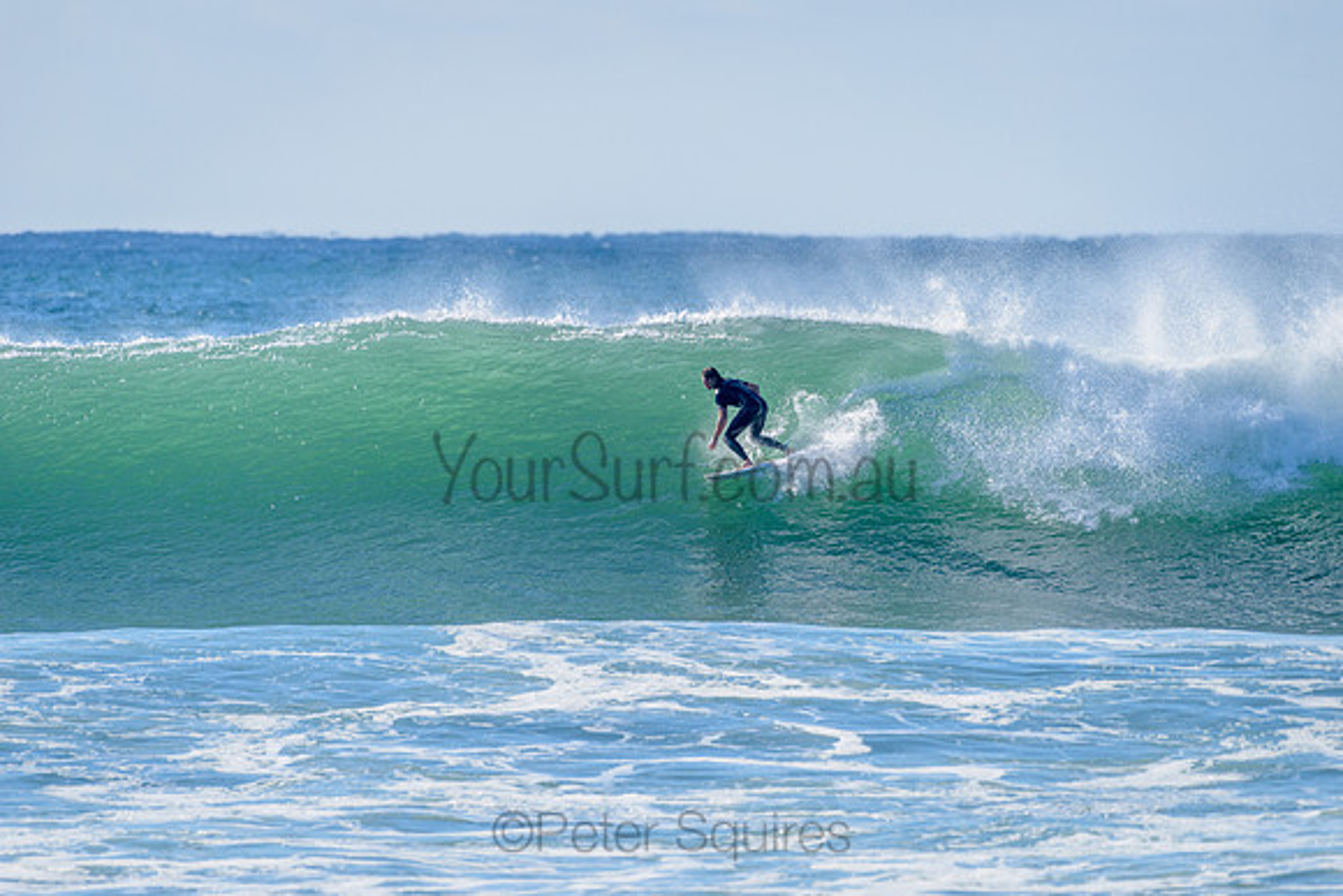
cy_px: 448
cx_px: 680
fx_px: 19049
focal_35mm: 511
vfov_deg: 2.7
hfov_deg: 4.0
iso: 220
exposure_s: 1/2000
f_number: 5.6
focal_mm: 500
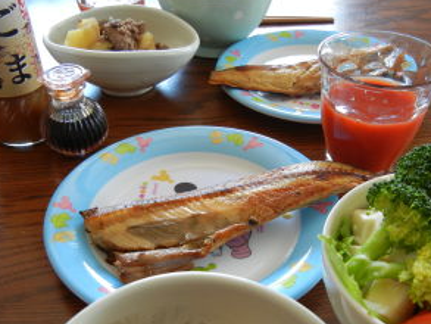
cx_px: 237
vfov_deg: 34.8
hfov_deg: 45.7
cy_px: 216
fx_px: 511
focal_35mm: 41
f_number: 3.5
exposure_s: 1/30
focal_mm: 5.4
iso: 247
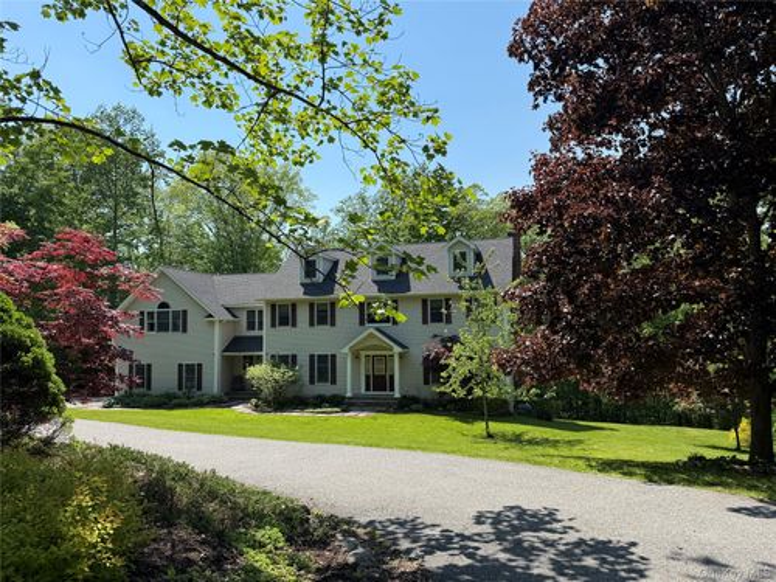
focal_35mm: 24
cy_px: 291
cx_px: 388
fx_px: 538
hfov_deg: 71.6
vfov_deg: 56.8
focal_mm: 6.76
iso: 80
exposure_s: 1/3759
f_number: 1.78
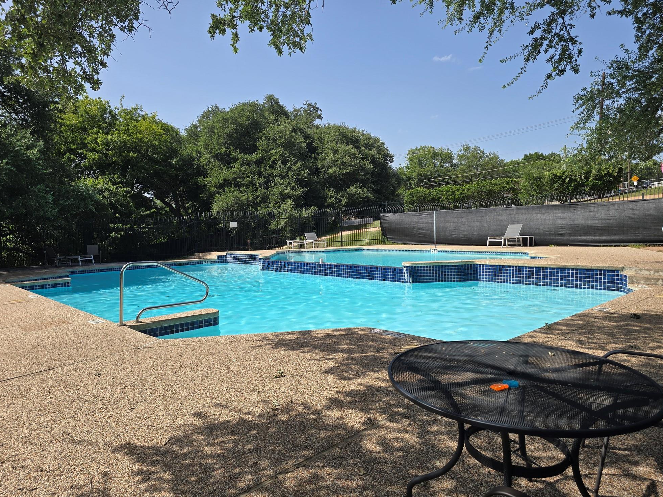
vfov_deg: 56.8
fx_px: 460
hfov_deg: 71.6
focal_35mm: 24
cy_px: 248
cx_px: 327
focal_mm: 6.3
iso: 12
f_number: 1.7
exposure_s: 1/738
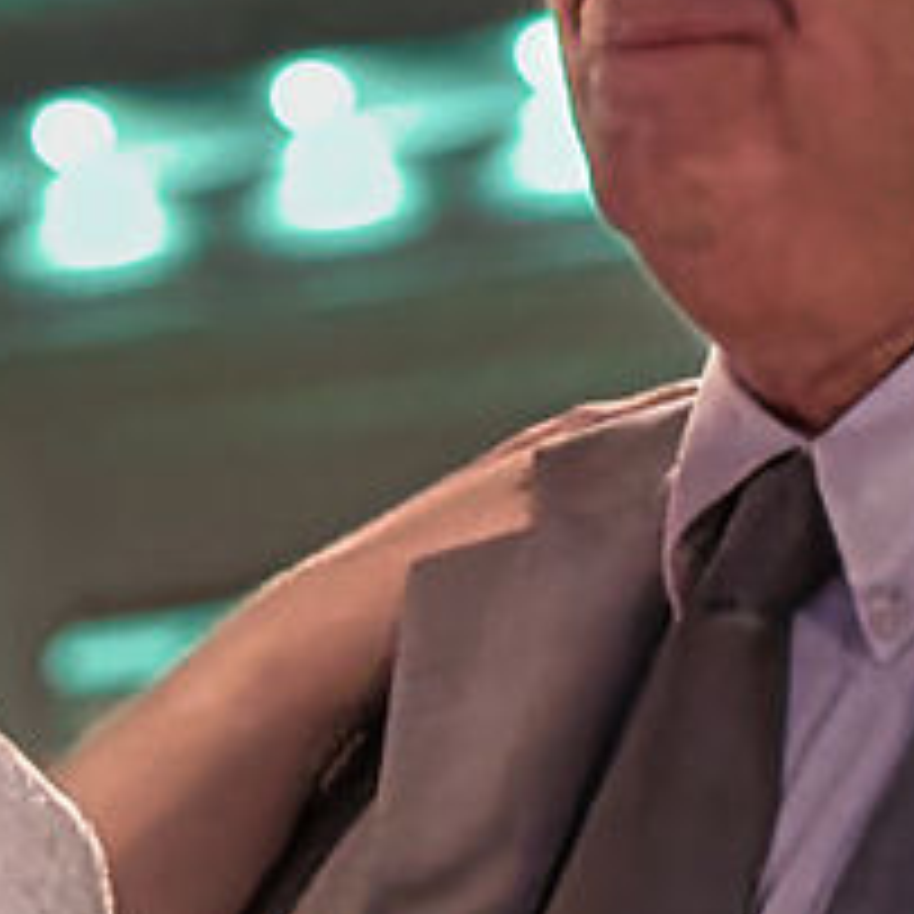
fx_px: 15026
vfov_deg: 3.5
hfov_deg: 3.5
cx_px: 45
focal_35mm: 503
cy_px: 1299
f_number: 3.2
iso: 12800
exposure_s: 1/160
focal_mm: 75
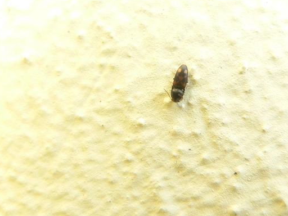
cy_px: 82
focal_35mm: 45
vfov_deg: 32.0
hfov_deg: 42.0
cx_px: 164
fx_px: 374
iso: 100
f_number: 2.8
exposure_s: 1/25
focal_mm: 6
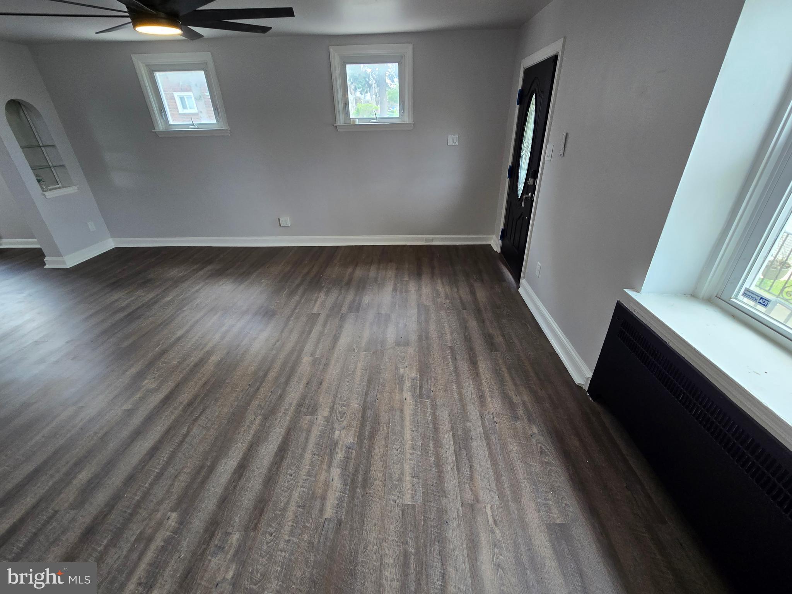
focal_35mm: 13
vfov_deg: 89.9
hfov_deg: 106.2
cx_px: 396
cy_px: 297
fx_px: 297
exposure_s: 1/60
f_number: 2.2
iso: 80
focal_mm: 2.2
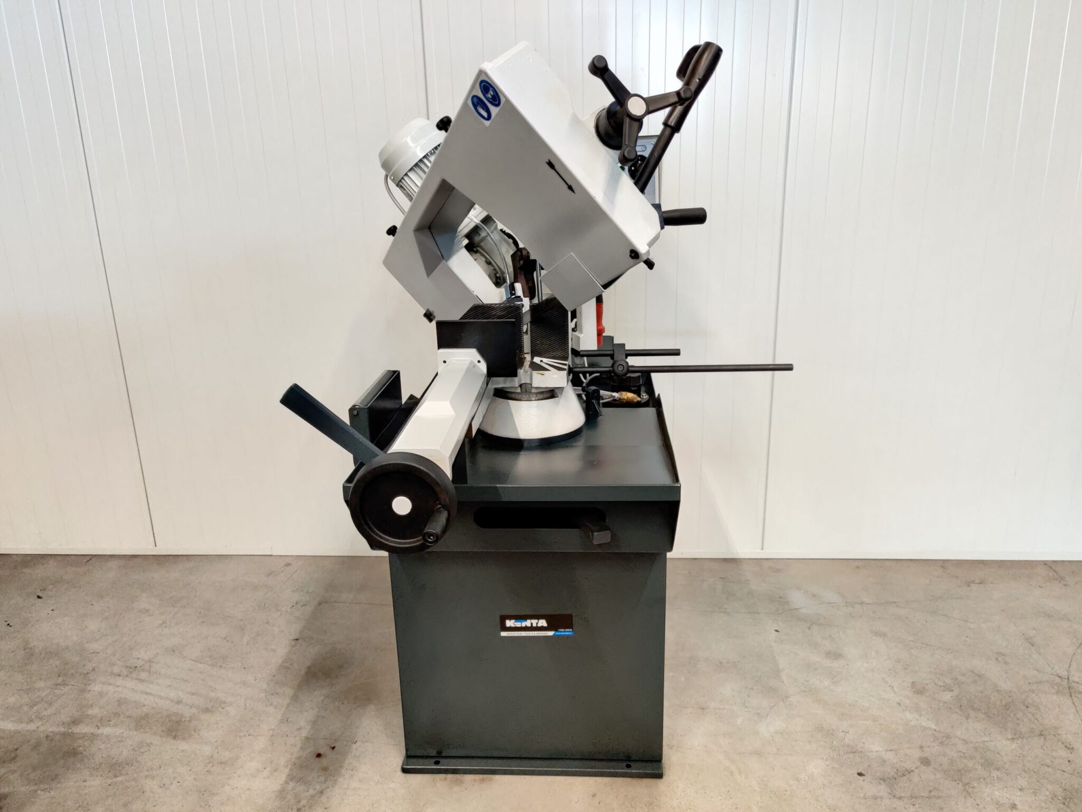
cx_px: 541
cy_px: 406
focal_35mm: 27
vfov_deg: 51.4
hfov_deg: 65.3
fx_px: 844
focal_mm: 4.75
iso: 1250
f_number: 1.65
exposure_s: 1/20
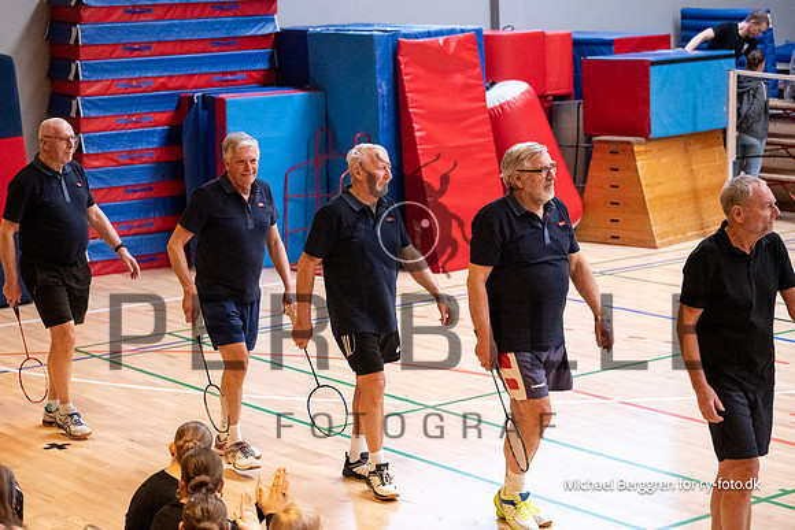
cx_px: 369
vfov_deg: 16.4
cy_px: 260
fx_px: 1843
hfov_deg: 24.3
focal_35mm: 83
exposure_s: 1/1250
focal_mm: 76
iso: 14400
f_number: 2.8
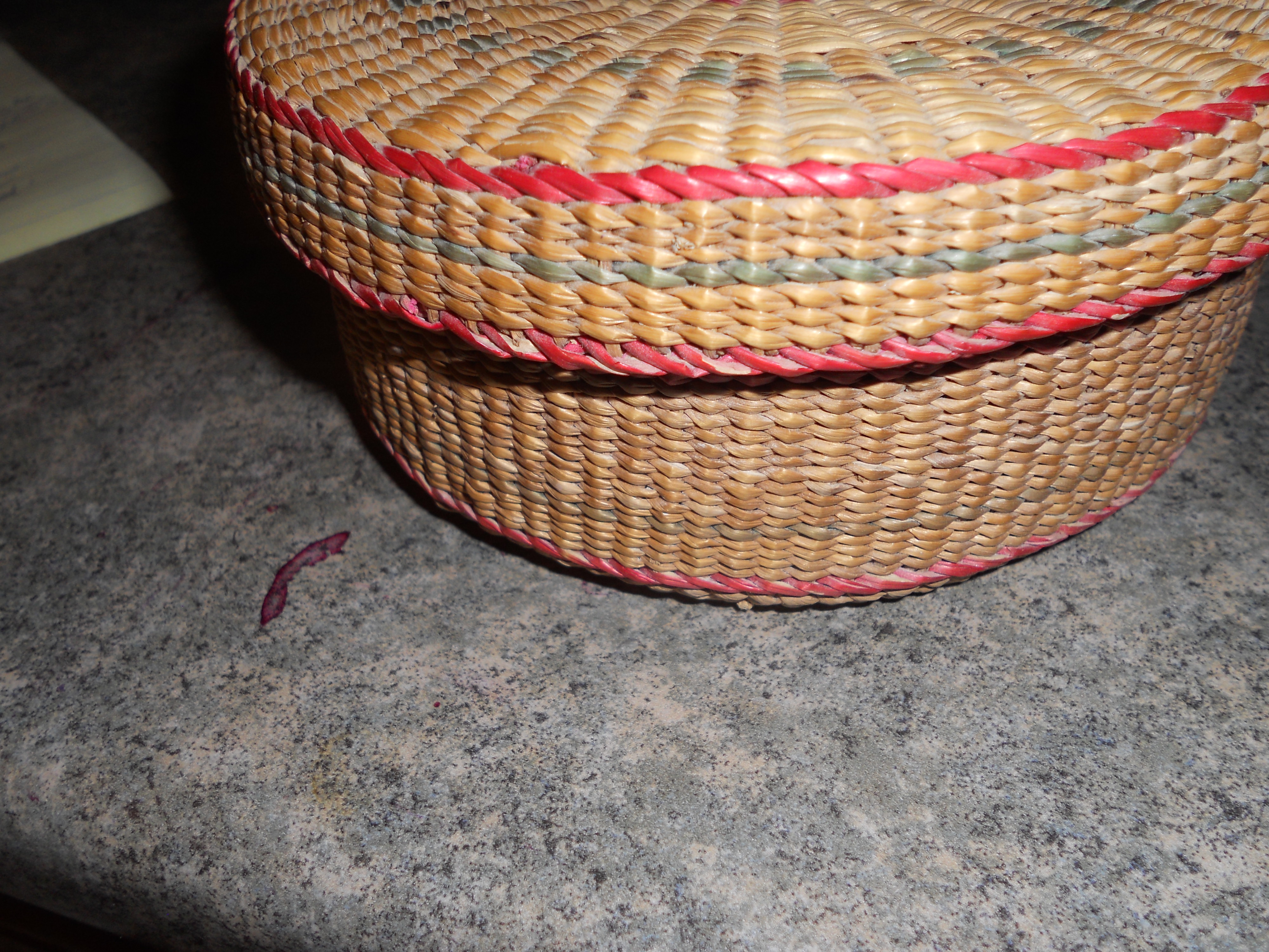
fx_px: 1173
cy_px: 476
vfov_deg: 44.2
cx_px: 634
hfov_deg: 56.8
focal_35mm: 32
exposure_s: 1/25
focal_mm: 5.8
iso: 80
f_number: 8.8
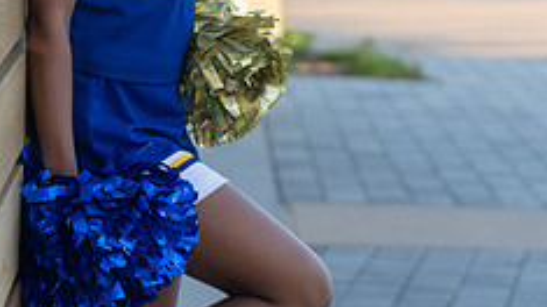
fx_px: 2726
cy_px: -62
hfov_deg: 11.4
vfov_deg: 6.4
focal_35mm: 188
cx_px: 121
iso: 200
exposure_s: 1/320
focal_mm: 70
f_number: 2.8
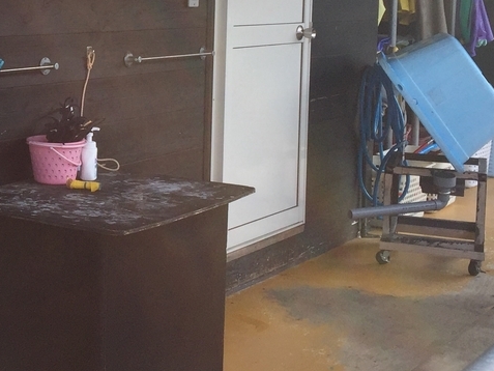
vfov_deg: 20.0
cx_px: -14
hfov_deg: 25.2
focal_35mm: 73
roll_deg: -0.8
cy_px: 77
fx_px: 1042
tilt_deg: -6.1
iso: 32
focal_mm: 4.15
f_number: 2.2
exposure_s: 1/408
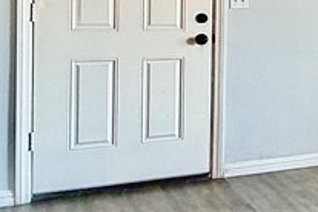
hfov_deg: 20.3
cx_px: 568
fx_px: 636
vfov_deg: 18.6
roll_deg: -0.7
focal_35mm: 72
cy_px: 25
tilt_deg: -1.7
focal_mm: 2.22
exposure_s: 1/121
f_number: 2.2
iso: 250
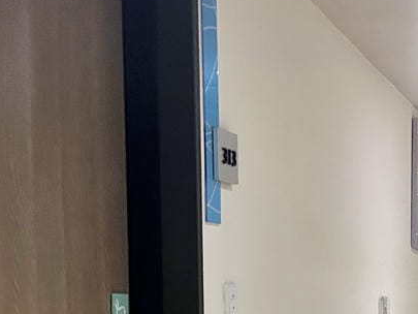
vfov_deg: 18.0
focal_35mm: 77
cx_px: 584
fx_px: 930
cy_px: 400
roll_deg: -1.6
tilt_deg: -5.5
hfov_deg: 22.0
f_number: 1.5
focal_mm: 5.7
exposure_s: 1/60
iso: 400
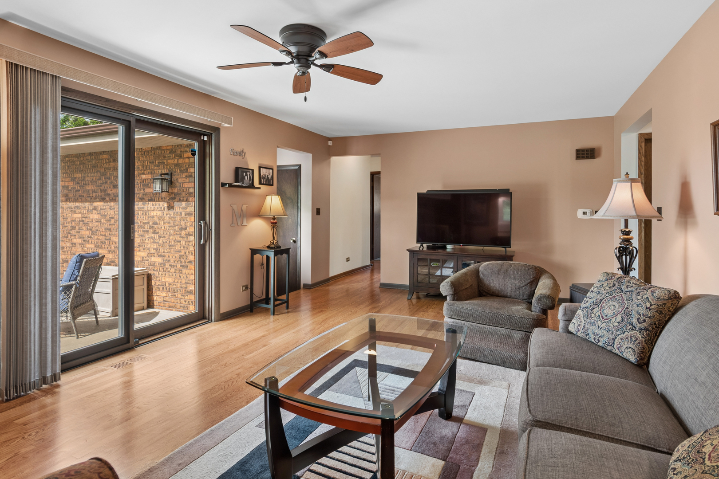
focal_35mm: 18
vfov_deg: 67.4
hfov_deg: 90.0
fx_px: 359
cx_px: 360
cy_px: 240
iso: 250
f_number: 8
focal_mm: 12
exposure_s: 1/8
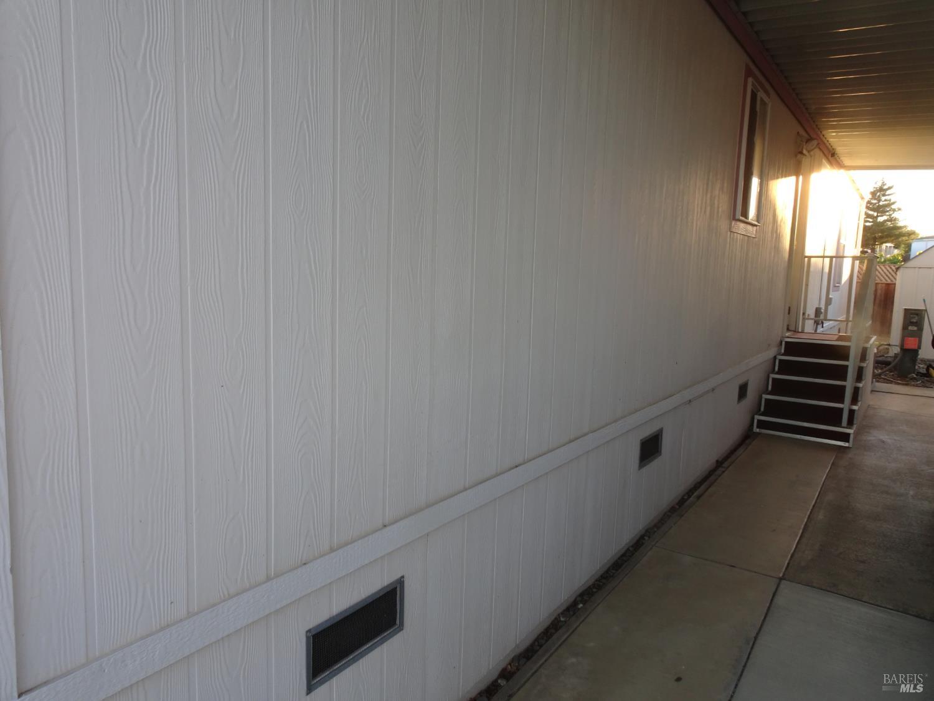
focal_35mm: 24
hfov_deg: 71.6
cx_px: 467
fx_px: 648
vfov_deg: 56.8
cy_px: 350
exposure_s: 1/30
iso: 80
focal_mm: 4.1
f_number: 3.5
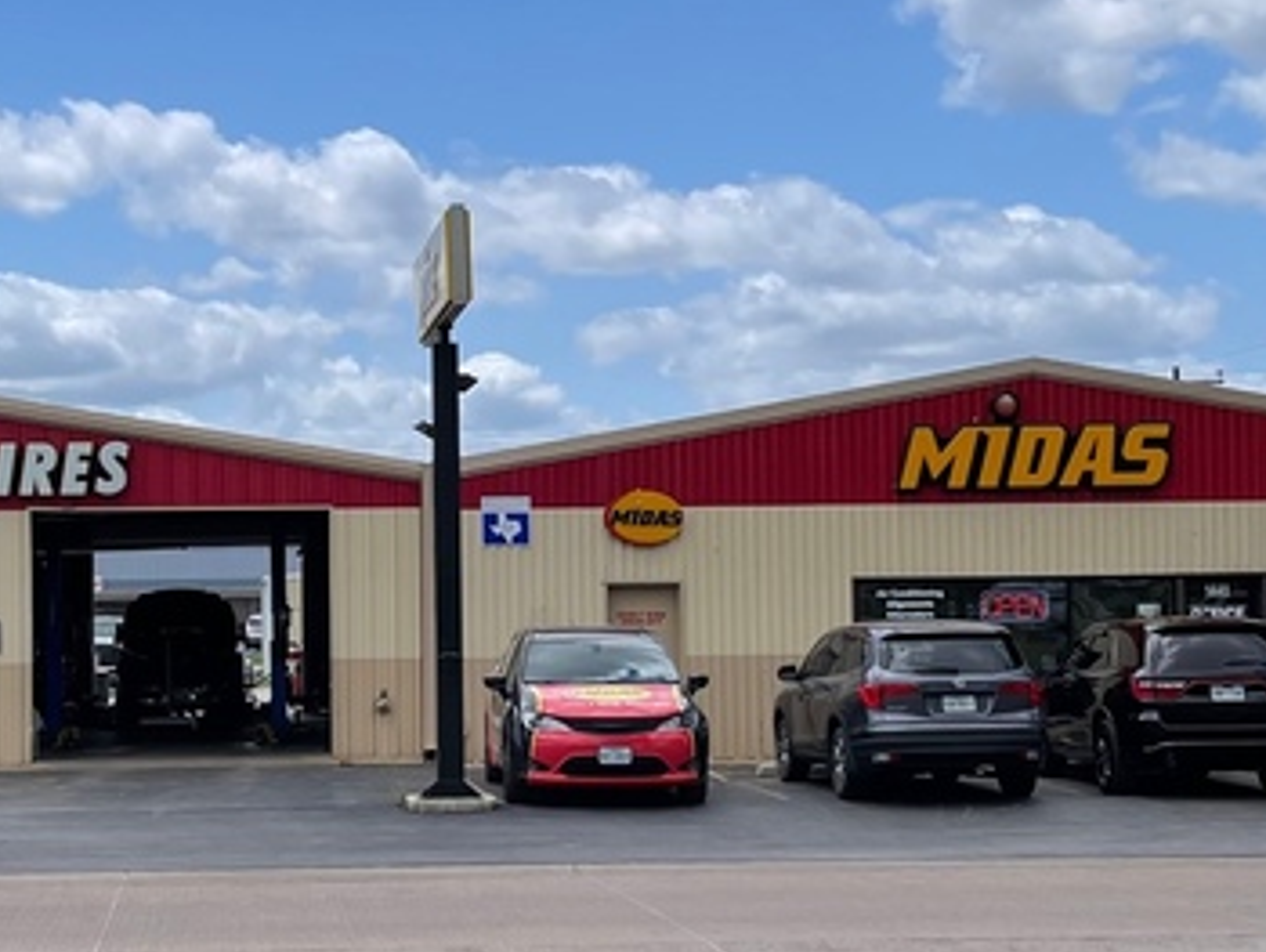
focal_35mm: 76
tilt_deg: +1.0
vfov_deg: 19.4
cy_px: 532
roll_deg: +0.7
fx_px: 2781
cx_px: 496
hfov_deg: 25.6
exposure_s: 1/5618
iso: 32
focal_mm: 5.1
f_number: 1.6
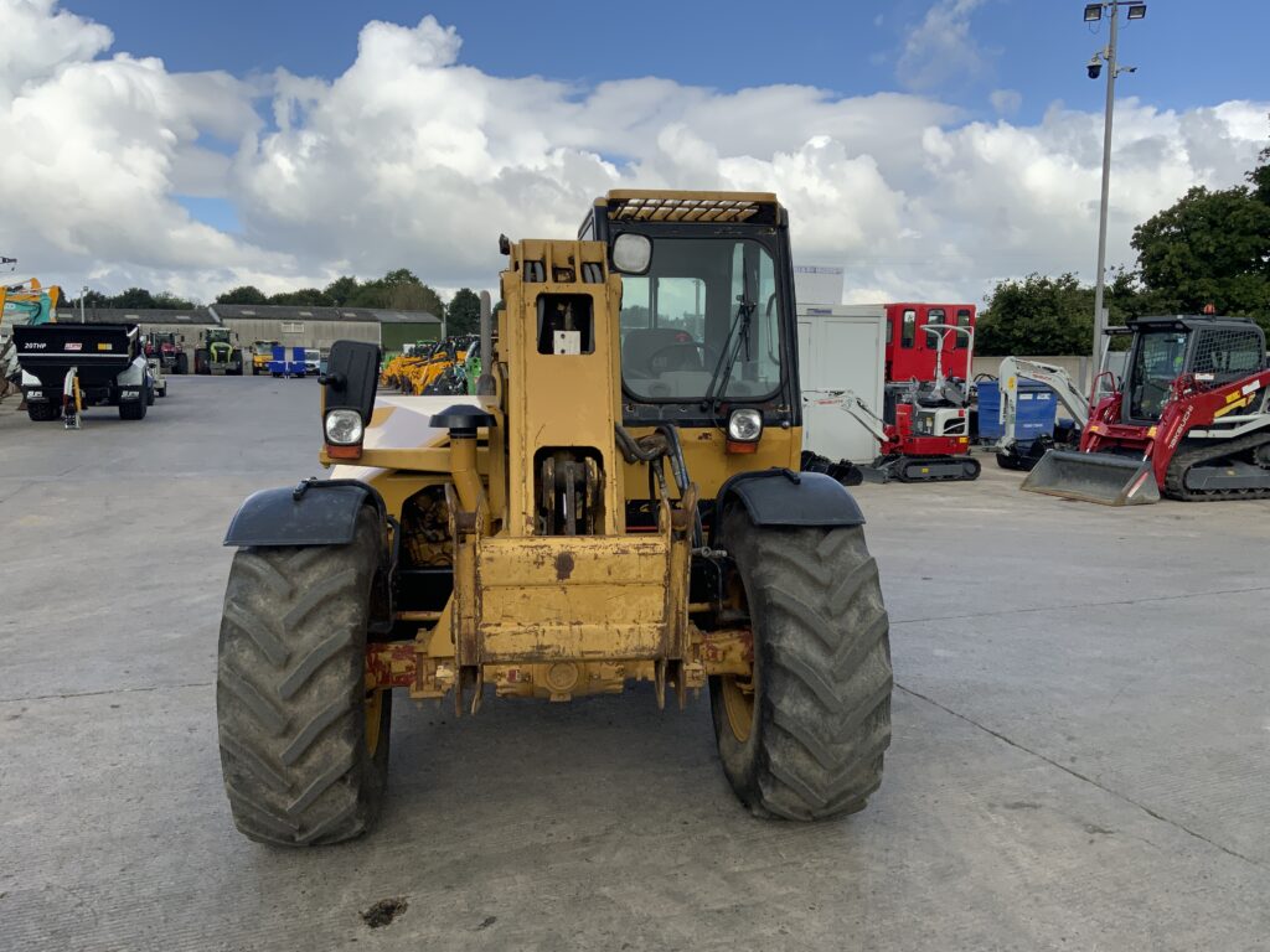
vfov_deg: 48.2
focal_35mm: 29
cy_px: 476
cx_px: 635
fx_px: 1064
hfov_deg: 61.7
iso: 16
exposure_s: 1/1490
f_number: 1.8
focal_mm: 3
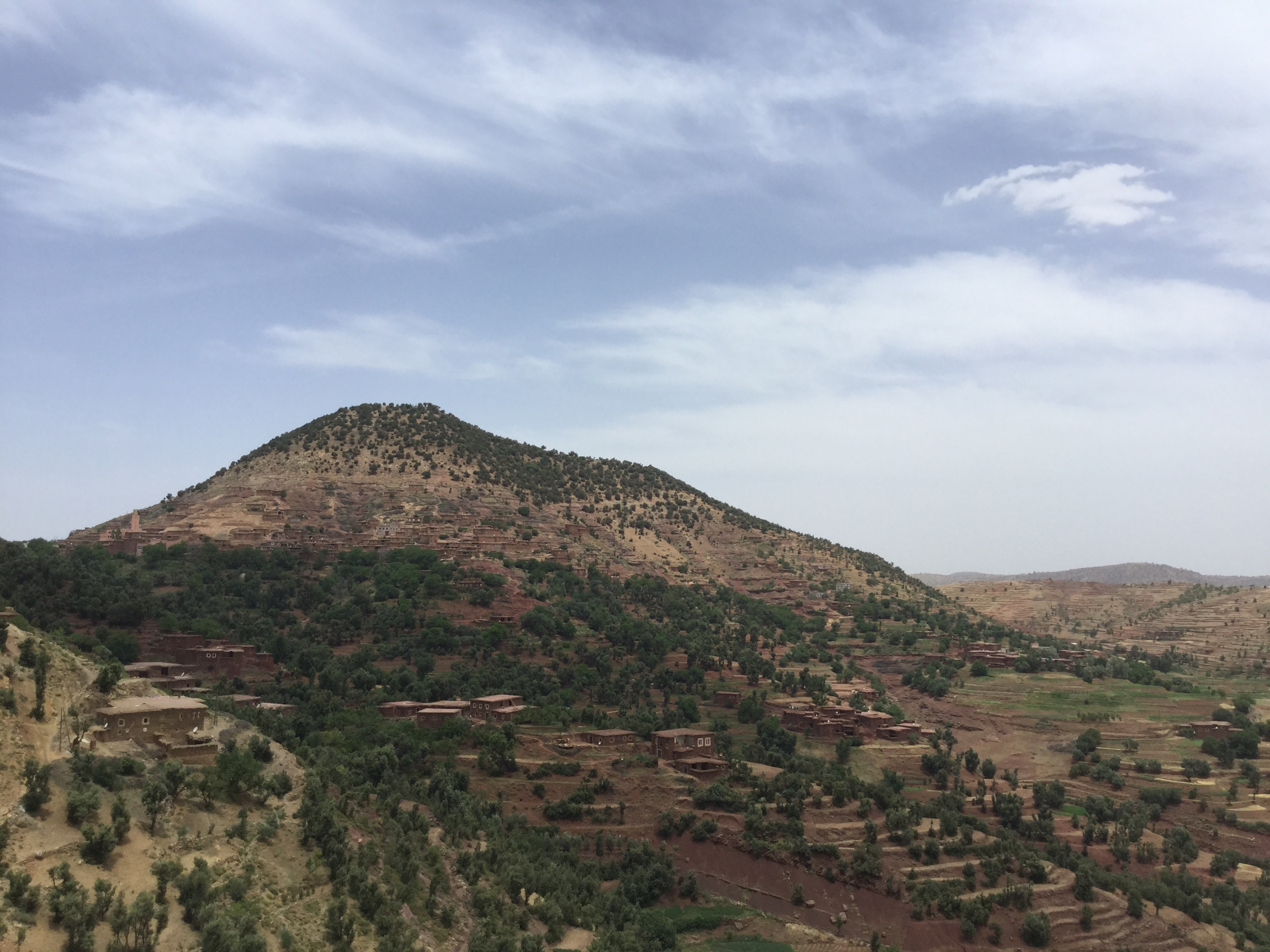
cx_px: 635
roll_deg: -1.0
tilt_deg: +1.9
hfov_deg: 58.4
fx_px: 1137
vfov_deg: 45.4
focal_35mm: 31
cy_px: 476
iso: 25
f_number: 2.4
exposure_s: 1/1508
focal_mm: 3.3
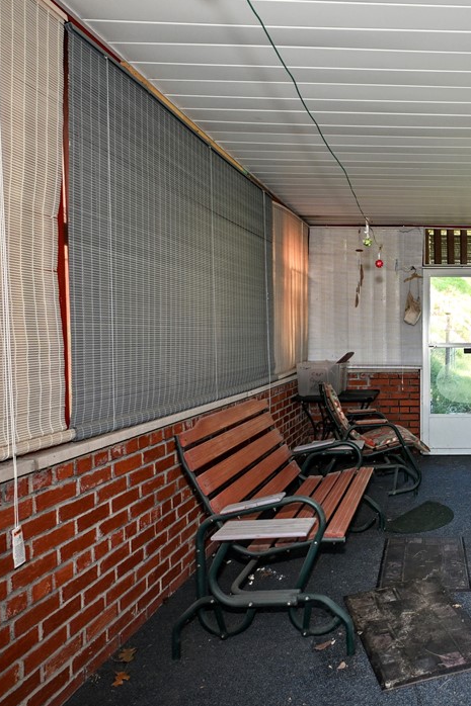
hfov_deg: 41.4
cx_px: 453
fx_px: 550
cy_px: 359
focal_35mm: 28
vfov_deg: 65.5
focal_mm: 12
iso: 360
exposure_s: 1/60
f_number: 4
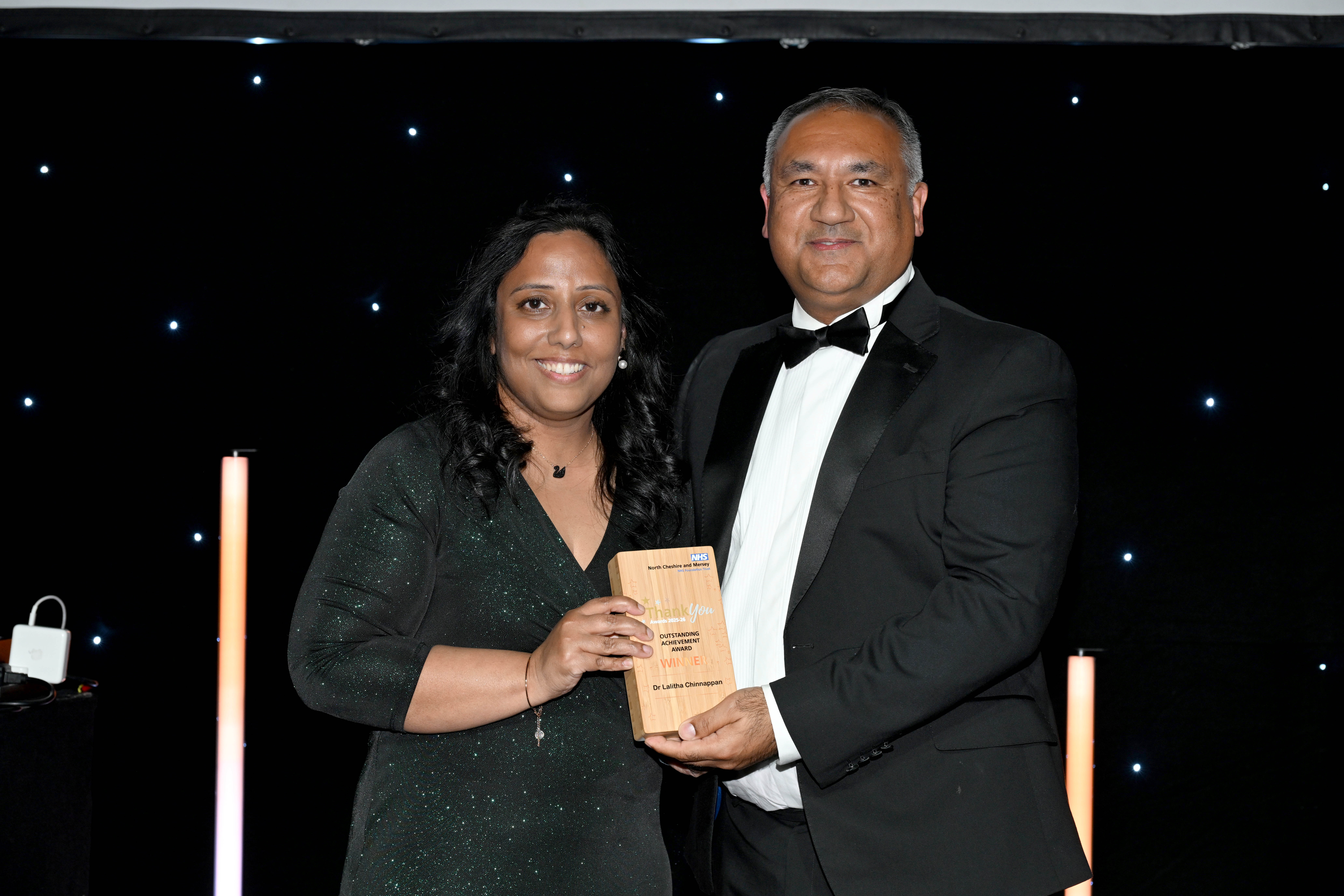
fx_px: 2277
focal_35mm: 61
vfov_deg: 22.3
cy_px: 448
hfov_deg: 32.9
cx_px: 672
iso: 800
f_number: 5.6
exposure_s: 1/160
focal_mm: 61
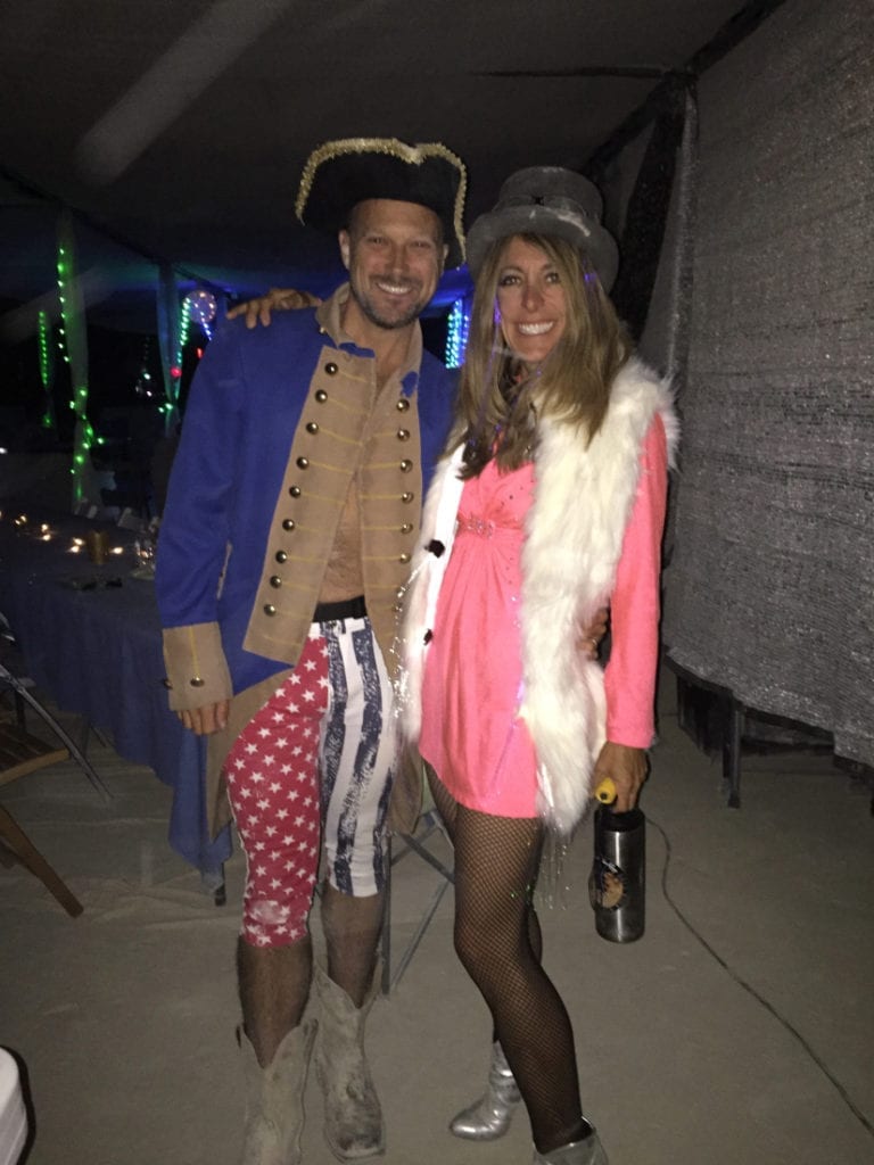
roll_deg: -0.4
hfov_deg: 48.2
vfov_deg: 61.7
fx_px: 976
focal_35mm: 29
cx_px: 437
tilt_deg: -11.0
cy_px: 582
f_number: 2.2
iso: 320
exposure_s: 1/16
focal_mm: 4.15
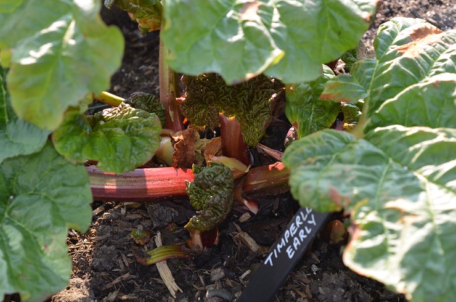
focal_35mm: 82
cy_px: 151
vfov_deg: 16.5
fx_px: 1043
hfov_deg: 24.7
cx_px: 228
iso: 100
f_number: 5.6
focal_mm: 55
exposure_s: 1/100
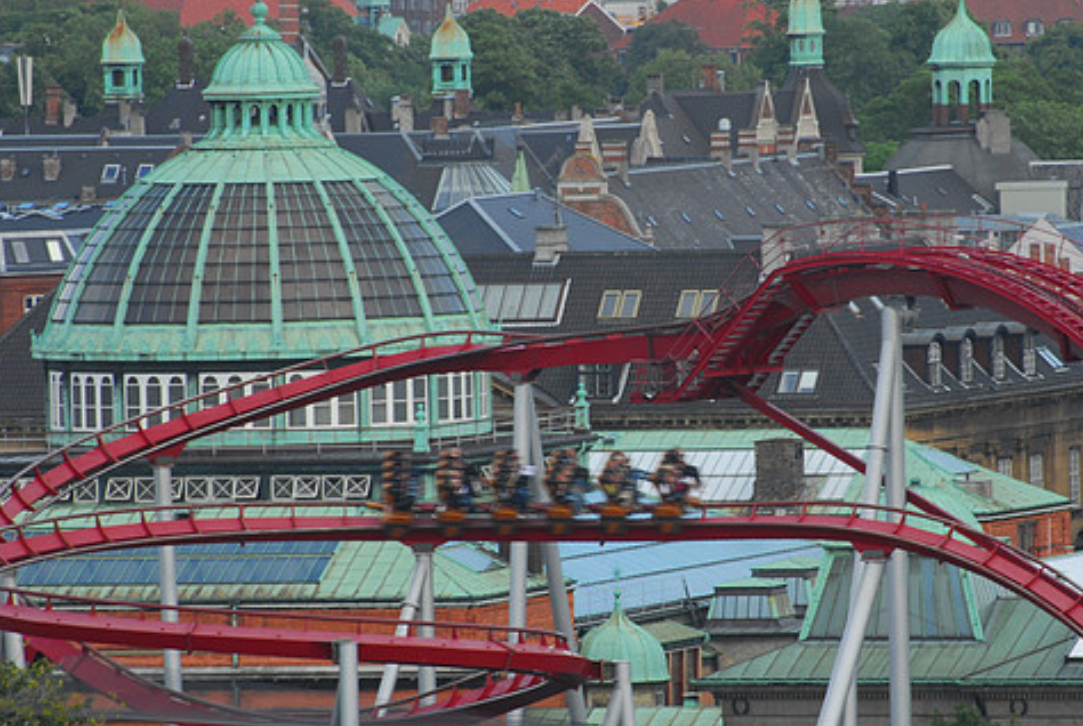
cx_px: 635
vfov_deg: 2.5
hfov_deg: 3.7
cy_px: 346
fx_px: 16607
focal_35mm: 551
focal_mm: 300
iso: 200
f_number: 16
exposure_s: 1/30
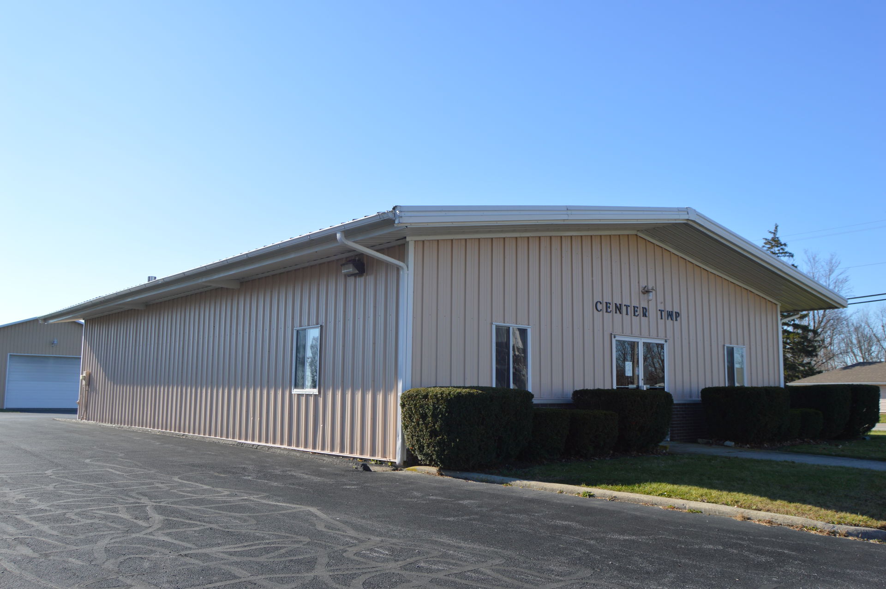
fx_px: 738
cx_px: 443
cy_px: 294
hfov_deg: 62.0
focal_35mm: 30
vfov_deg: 43.5
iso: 100
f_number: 8
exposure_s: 1/250
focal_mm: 20
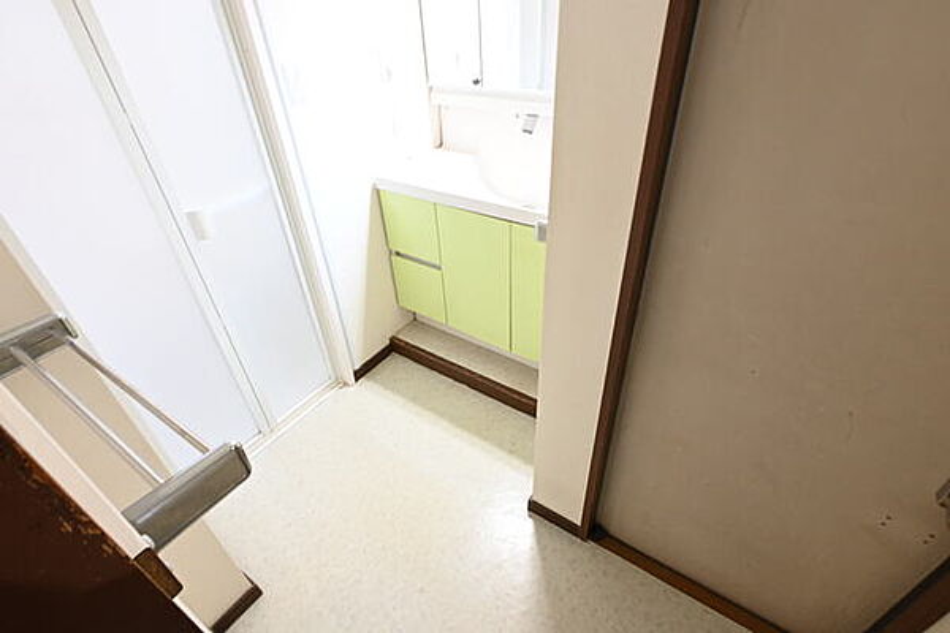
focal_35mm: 18
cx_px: 475
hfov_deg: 90.0
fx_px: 475
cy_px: 316
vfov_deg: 67.4
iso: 800
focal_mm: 12
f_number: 10
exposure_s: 1/2
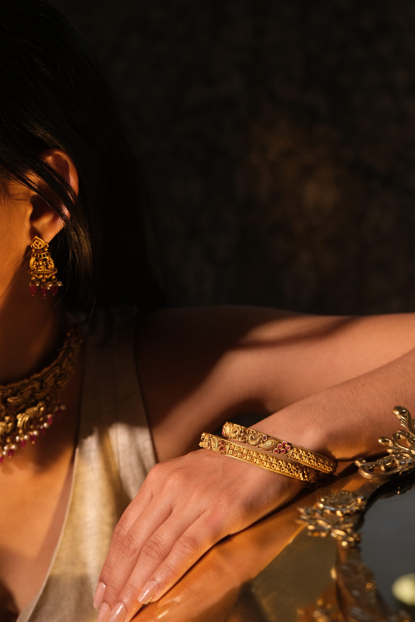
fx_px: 1106
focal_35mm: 64
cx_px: 208
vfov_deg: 31.4
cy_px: 311
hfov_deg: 21.2
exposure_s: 1/200
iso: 200
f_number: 4
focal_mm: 42.9
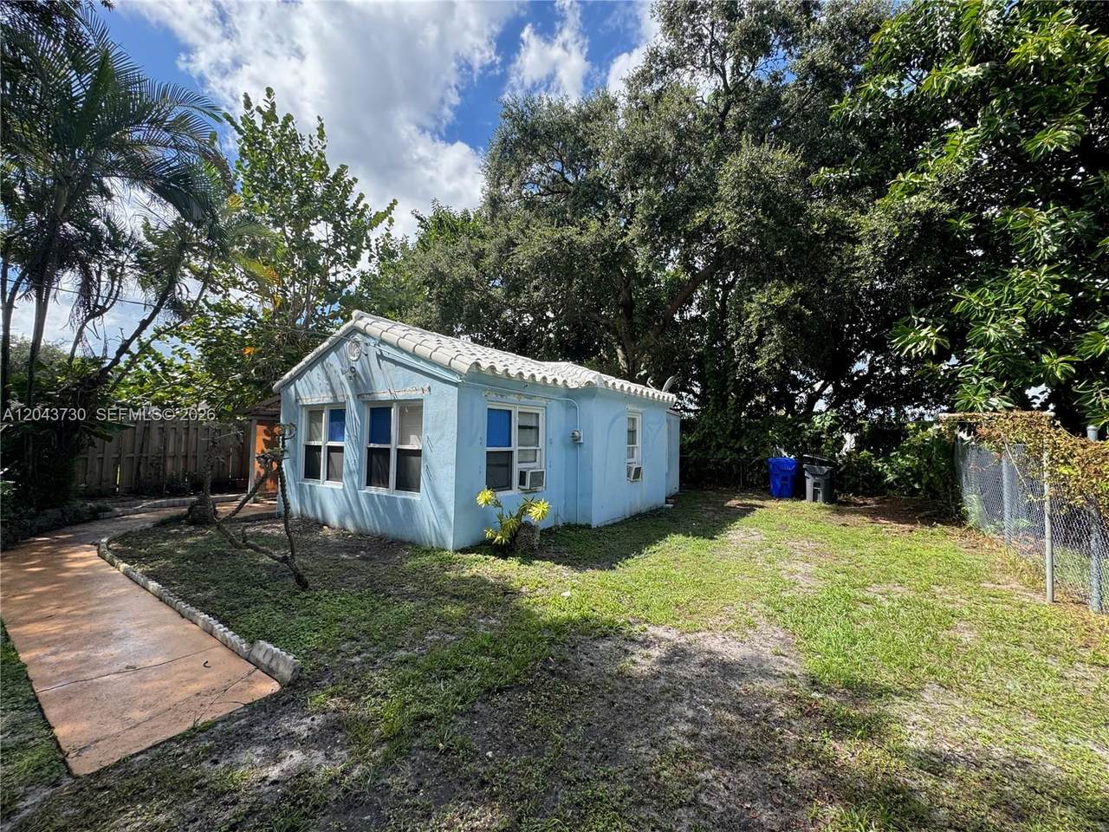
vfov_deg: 85.7
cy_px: 416
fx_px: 449
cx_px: 554
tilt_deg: +1.9
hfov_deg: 102.1
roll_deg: -1.9
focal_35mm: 14
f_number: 2.2
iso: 40
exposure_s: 1/741
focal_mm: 2.22
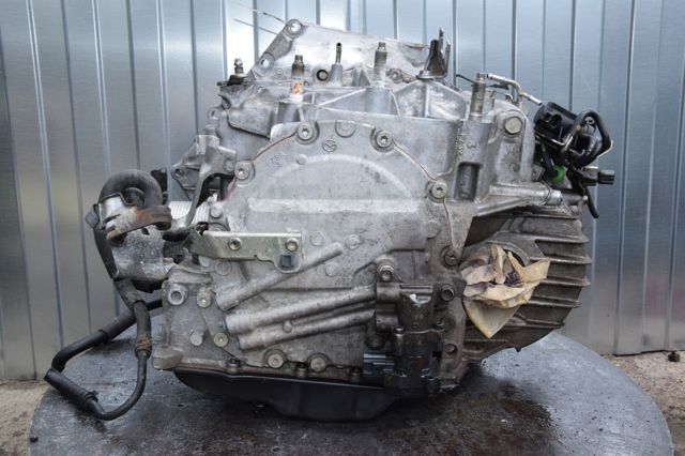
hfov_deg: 49.6
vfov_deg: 34.2
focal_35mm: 39
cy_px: 228
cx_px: 342
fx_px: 742
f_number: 16
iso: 800
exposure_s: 1/200
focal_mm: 26
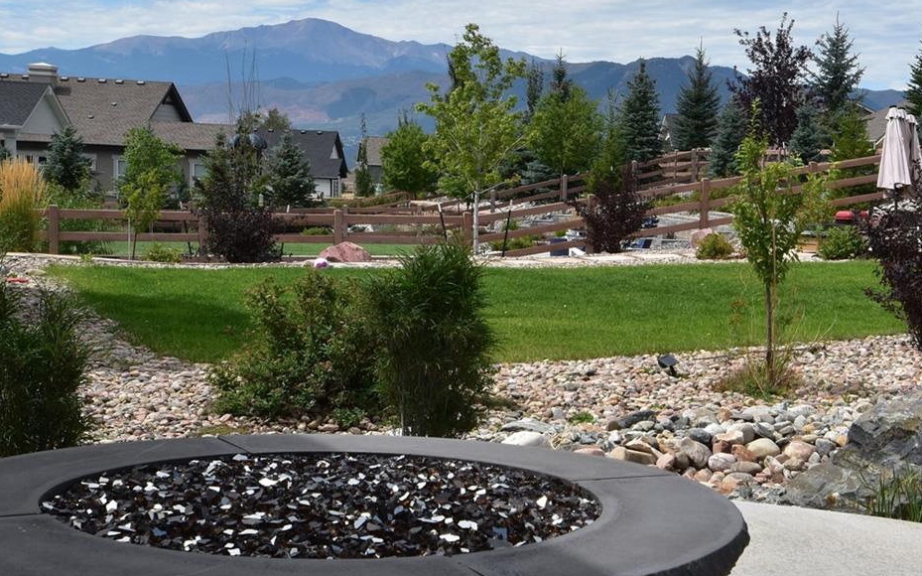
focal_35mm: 64
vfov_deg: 20.3
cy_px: 337
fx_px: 1608
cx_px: 723
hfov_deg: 31.3
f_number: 11
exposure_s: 1/500
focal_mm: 24
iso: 400
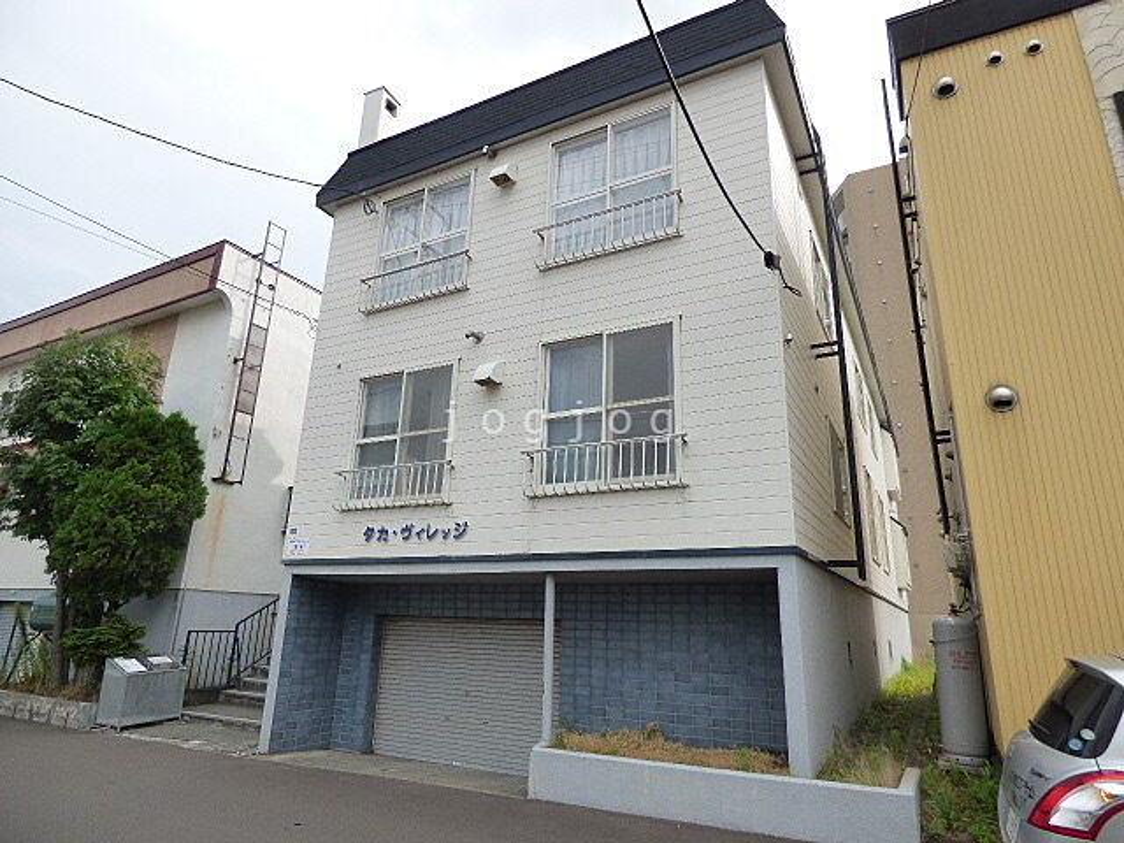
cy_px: 422
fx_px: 649
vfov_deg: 66.0
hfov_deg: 81.7
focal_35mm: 20
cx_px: 562
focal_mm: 3.58
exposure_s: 1/1000
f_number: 2.8
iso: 160
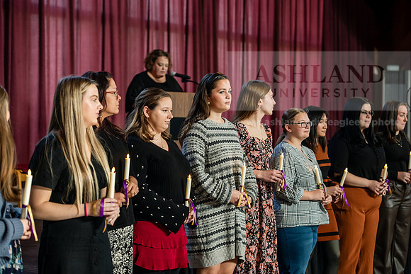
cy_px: 137
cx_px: 206
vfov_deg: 16.1
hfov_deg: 23.9
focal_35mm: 85
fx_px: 971
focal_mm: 85
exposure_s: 1/200
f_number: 4
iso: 1600
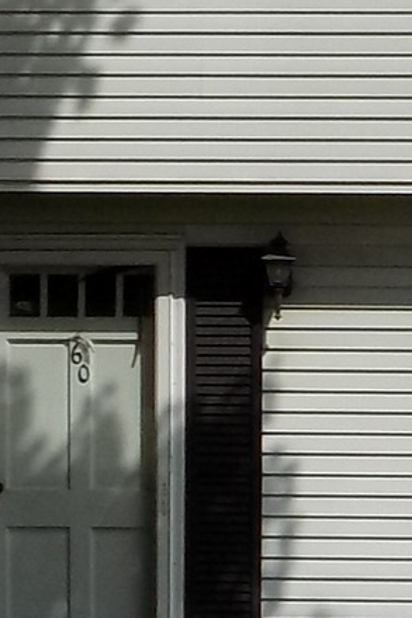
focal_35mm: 218
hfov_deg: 6.1
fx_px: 3745
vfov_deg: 9.4
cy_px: 435
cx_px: 904
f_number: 3.3
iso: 80
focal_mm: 5.3
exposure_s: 1/1000
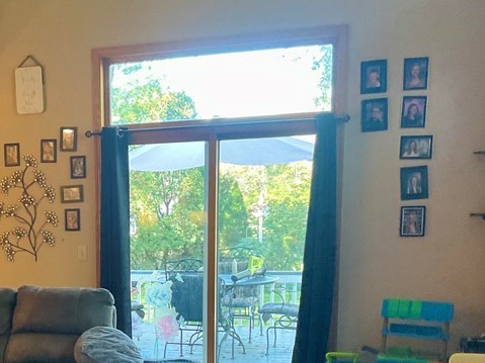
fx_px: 868
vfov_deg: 22.8
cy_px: 351
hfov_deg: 30.1
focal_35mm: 62
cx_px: 66
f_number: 1.8
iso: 250
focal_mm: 3
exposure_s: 1/60
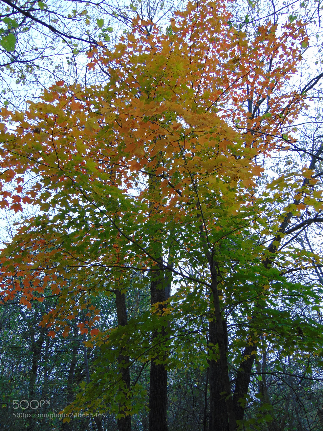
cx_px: 162
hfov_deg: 42.9
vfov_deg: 55.4
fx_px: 411
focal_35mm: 33
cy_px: 216
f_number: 3.2
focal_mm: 5.8
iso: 80
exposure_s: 1/500
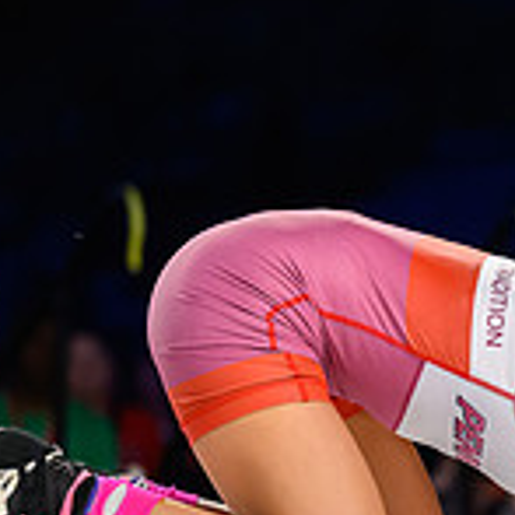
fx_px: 7372
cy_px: 425
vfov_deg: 4.0
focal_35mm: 438
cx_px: 1004
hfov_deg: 4.0
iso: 2500
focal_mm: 115
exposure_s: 1/800
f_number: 2.8
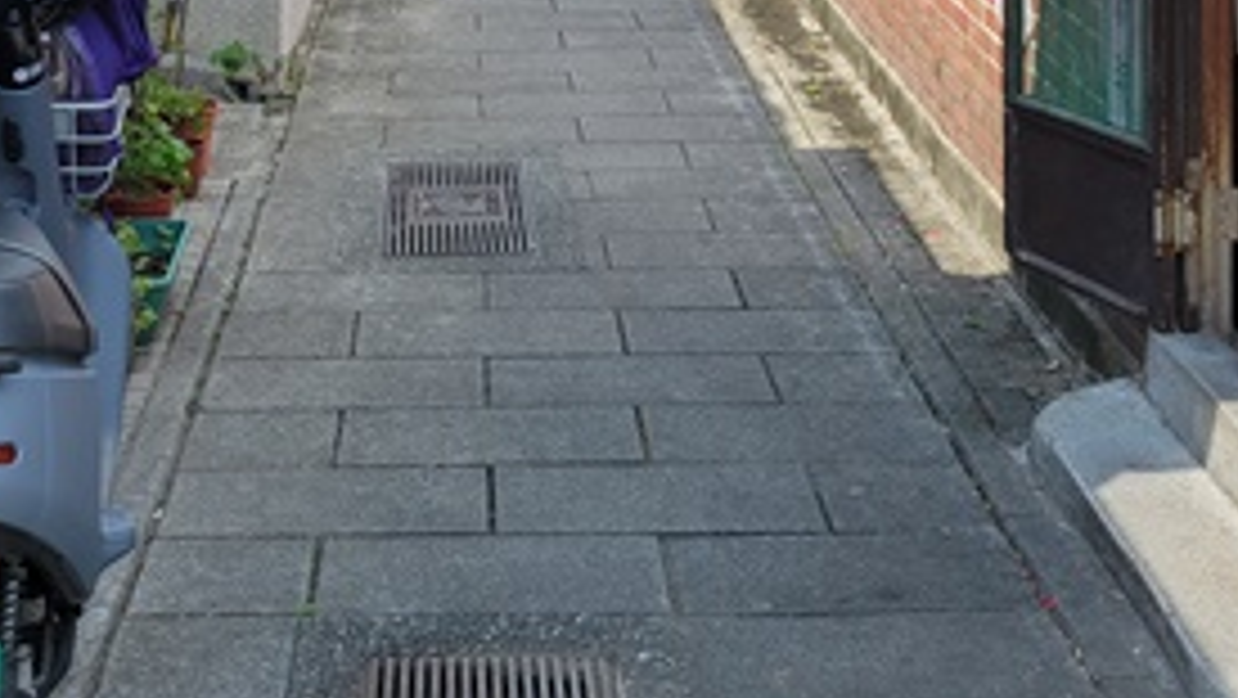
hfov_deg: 31.3
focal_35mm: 67
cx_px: 455
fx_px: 2200
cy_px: -369
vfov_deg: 16.3
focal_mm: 5.4
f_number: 1.8
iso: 40
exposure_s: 1/799
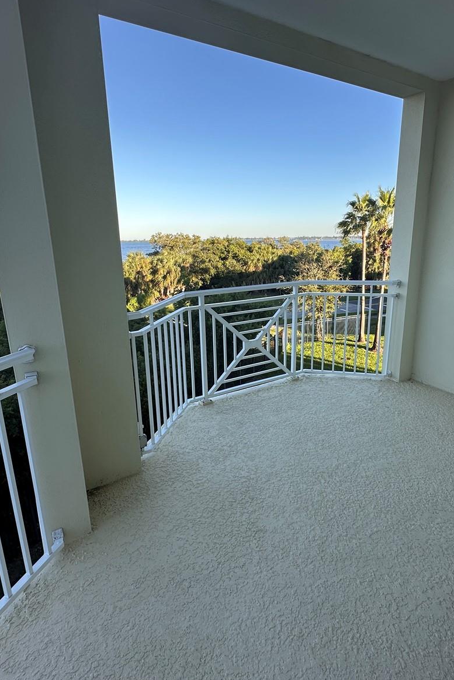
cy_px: 336
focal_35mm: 20
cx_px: 242
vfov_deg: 84.0
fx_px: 378
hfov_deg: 61.9
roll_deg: +1.1
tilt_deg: -14.0
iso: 50
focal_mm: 2.22
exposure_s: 1/409
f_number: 2.2
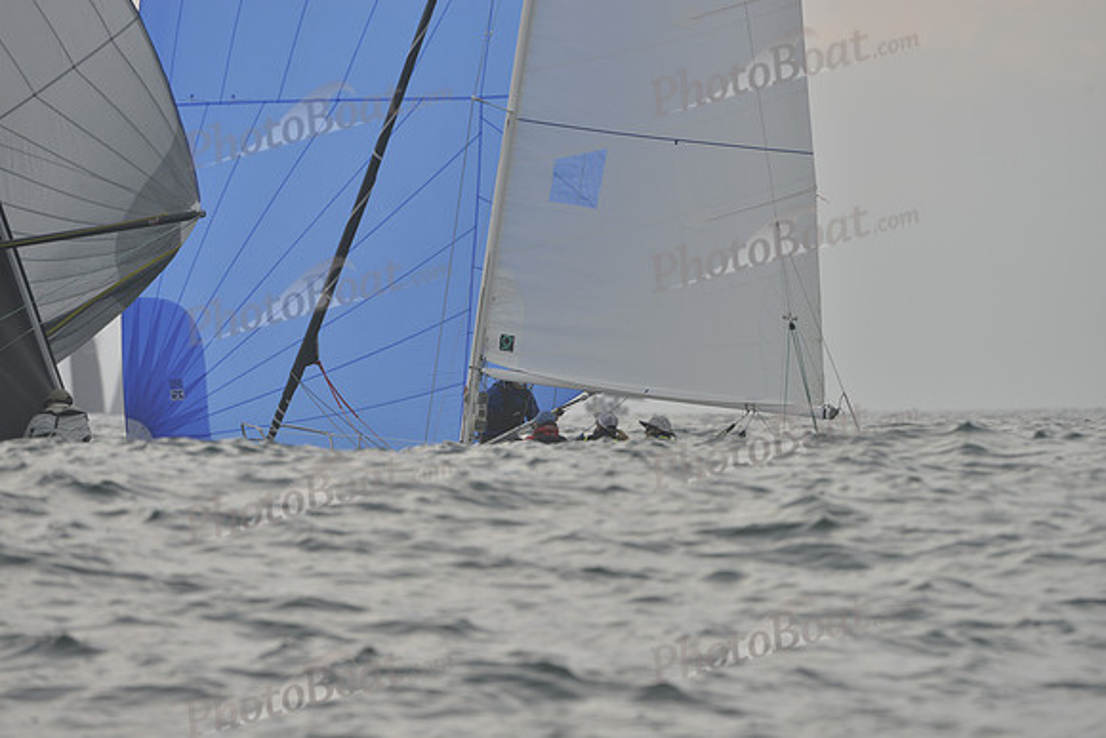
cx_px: 553
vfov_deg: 5.7
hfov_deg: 8.6
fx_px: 7375
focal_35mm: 240
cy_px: 369
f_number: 7.1
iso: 280
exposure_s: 1/800
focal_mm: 240
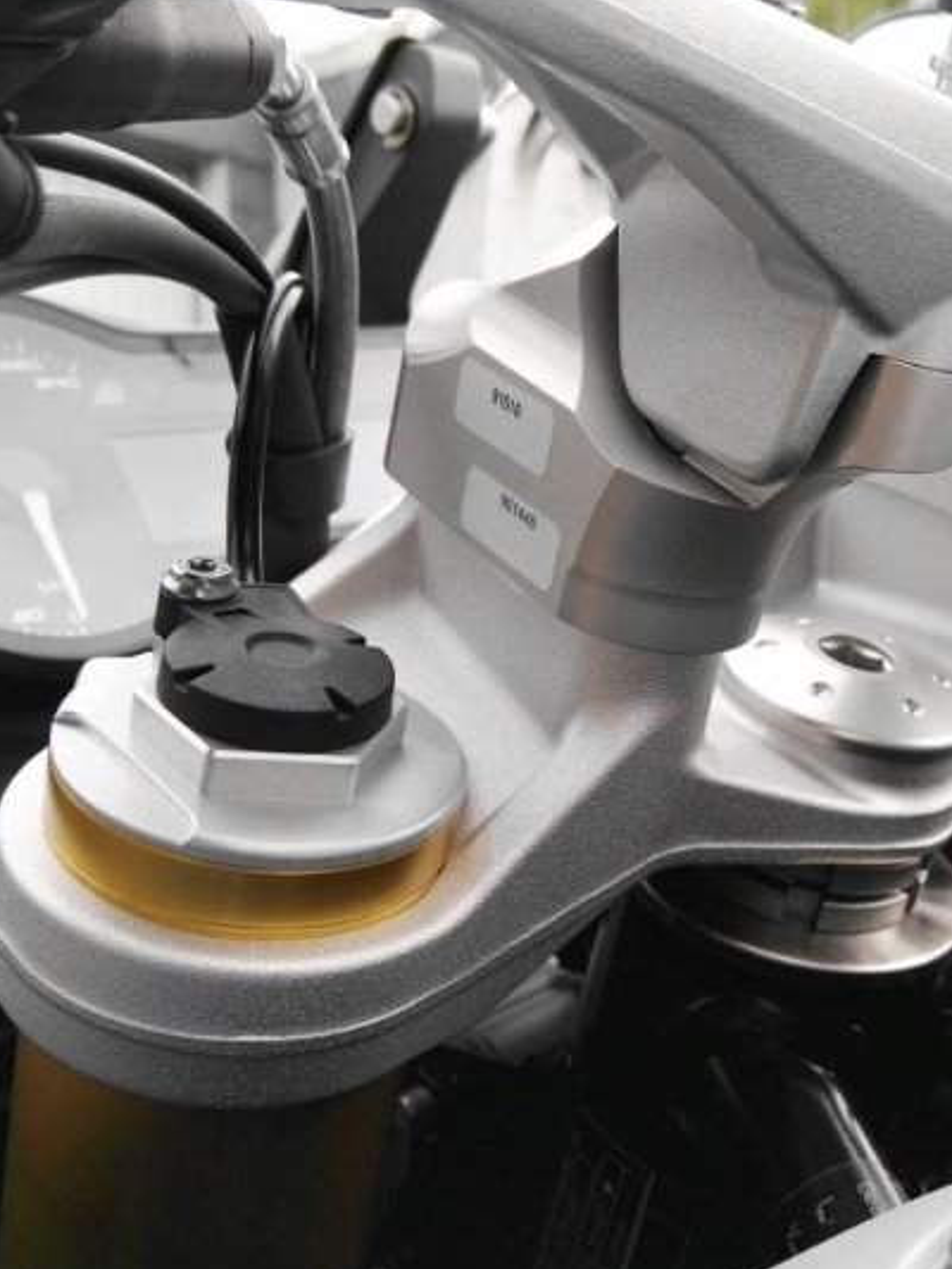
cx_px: 685
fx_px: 1539
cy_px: 569
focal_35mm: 42
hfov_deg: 33.8
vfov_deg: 44.7
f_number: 2
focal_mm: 2.96
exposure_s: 1/179
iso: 64
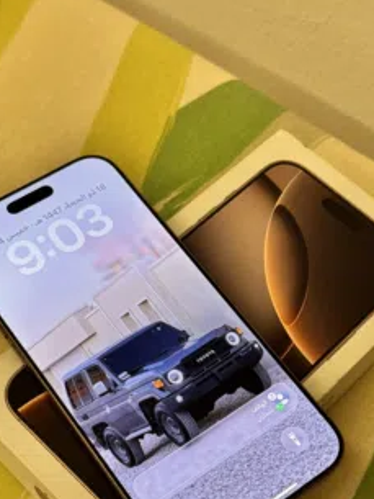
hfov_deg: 23.3
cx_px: 181
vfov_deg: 30.6
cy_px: 312
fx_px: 907
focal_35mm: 63
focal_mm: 6.76
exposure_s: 1/120
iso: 100
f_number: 1.78
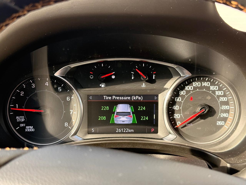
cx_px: 123
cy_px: 92
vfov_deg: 30.3
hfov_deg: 39.7
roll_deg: -1.9
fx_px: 341
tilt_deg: -16.6
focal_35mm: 48
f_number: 1.78
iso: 200
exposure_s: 1/223
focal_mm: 6.76
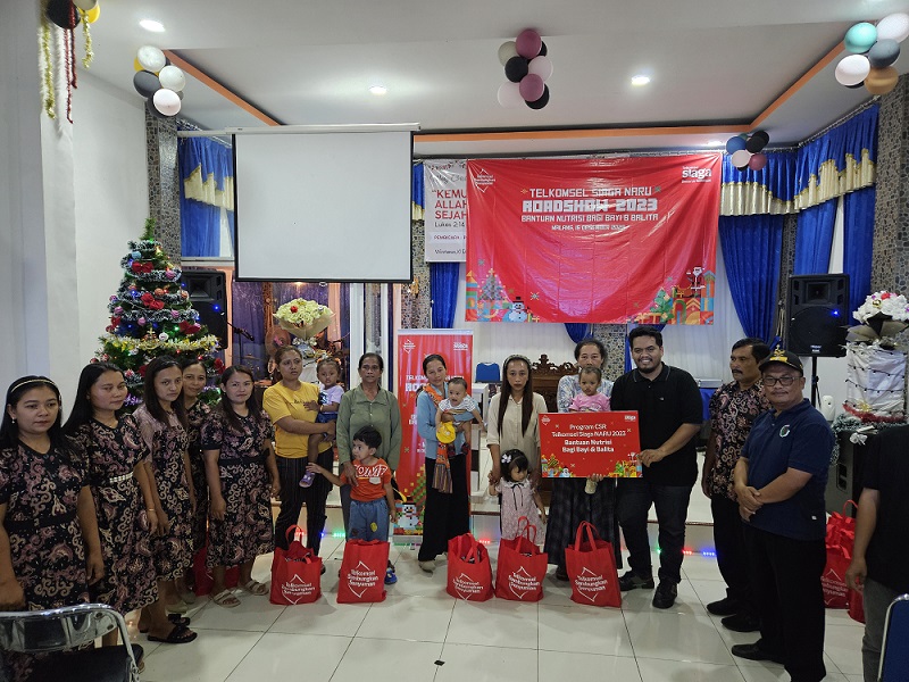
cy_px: 341
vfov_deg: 58.9
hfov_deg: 73.9
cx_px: 454
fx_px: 604
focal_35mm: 23
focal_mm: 5.4
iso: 800
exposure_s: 1/50
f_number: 1.8
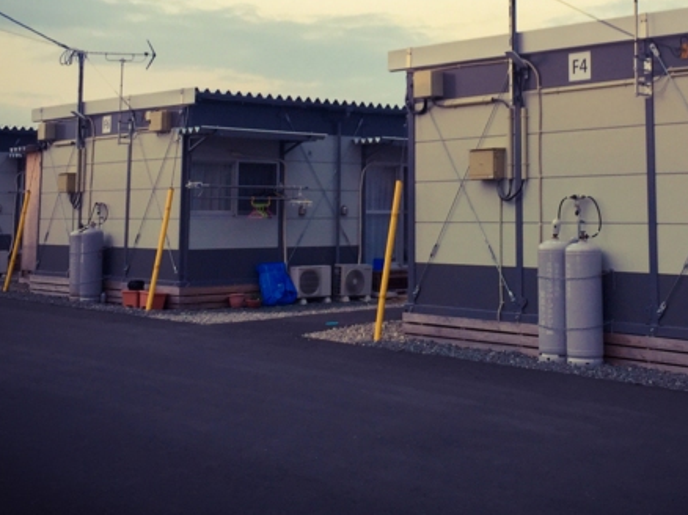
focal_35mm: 53
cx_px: 435
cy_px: 93
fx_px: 1053
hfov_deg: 36.0
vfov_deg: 26.9
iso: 32
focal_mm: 4.15
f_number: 2.2
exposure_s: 1/60
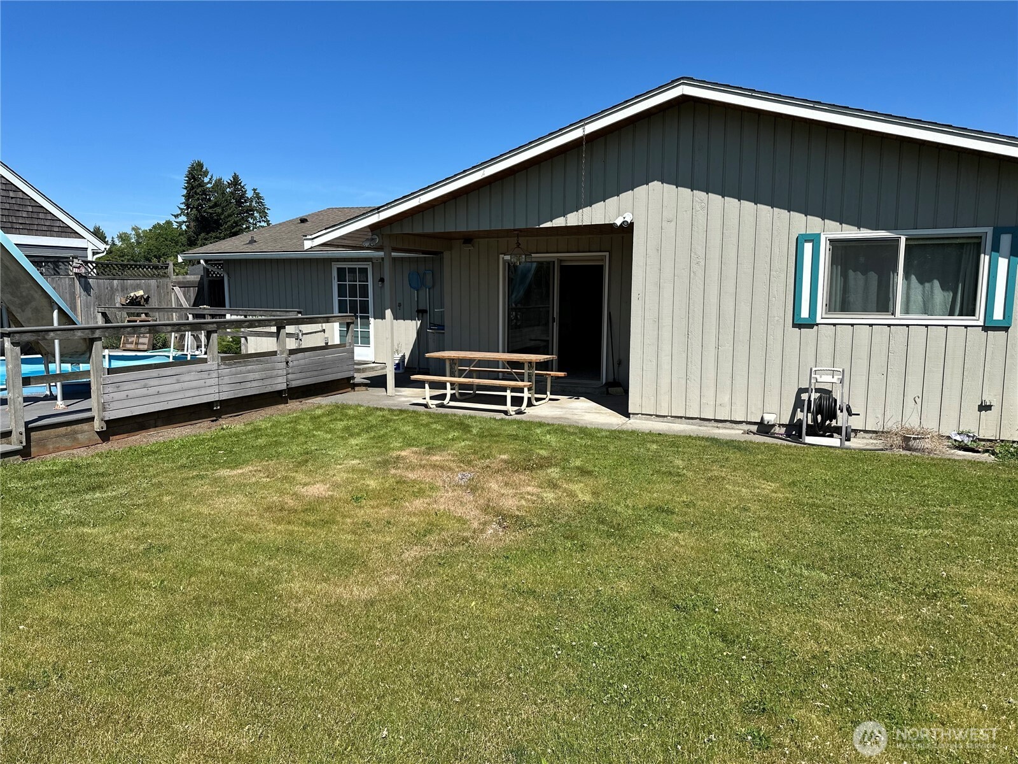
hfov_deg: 71.6
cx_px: 509
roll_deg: +0.0
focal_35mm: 24
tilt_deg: -6.6
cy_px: 382
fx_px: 706
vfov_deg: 56.8
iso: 80
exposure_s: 1/4762
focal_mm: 6.86
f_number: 1.78
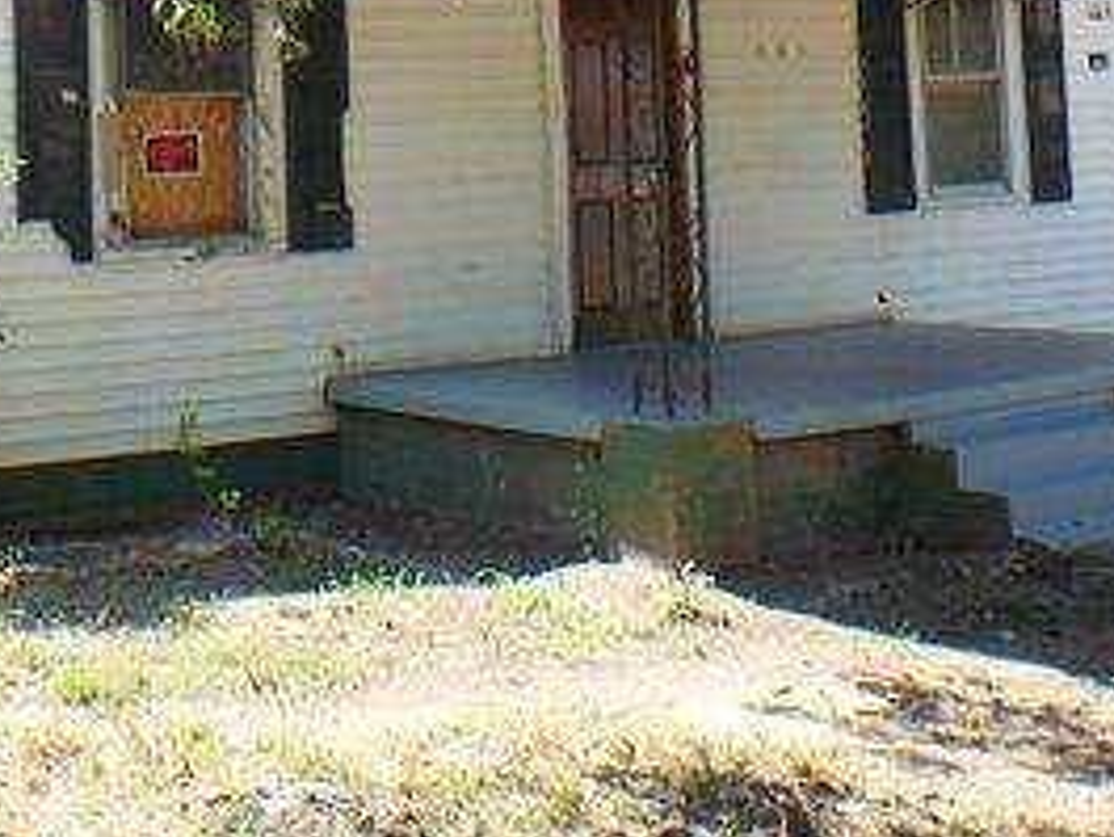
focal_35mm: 66
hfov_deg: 29.2
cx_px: 378
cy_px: 65
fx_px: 2125
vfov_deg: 21.7
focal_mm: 5.2
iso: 80
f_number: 2.8
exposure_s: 1/250
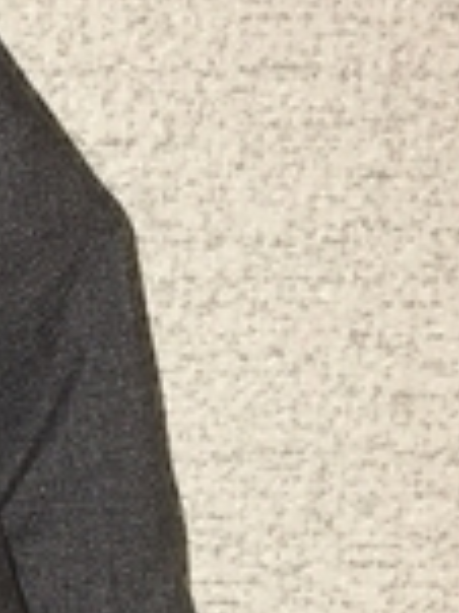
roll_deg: -1.3
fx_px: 3488
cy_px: 759
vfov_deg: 9.9
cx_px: -626
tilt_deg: -17.3
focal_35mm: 197
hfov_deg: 7.1
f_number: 2.2
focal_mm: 4.15
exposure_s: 1/24
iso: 25
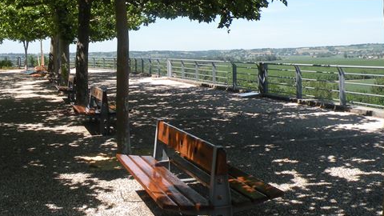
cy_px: 13
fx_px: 499
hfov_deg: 41.7
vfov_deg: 23.6
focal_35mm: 49
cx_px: 136
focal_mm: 4.7
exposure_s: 1/188
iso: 64
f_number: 6.3
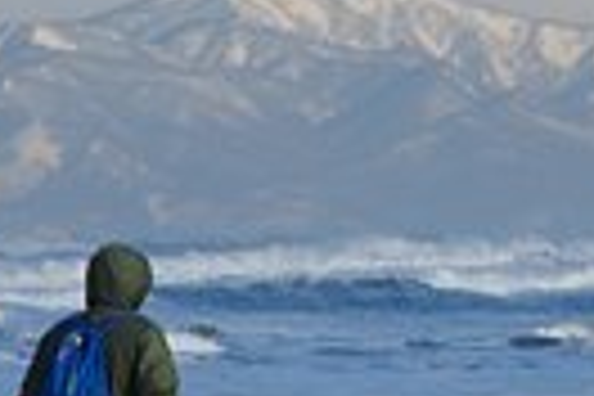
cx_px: 436
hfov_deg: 3.5
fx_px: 9586
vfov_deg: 2.4
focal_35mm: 581
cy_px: 160
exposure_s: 1/60
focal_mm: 100
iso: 160
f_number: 11
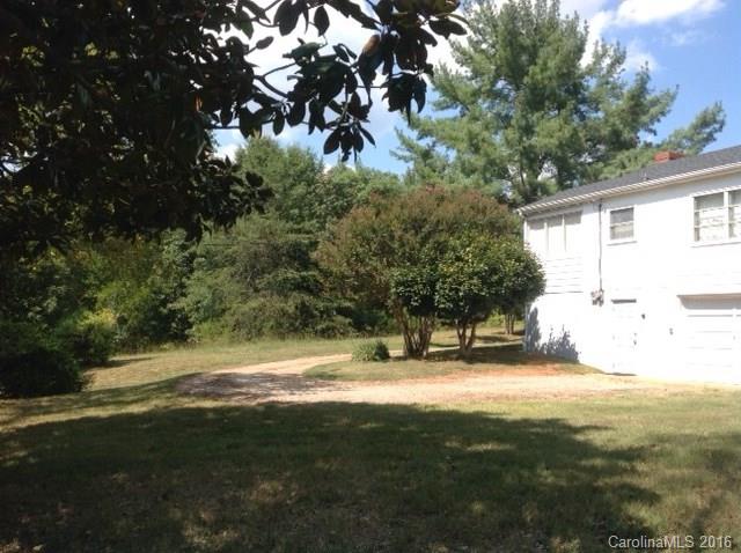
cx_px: 370
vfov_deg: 40.6
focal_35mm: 35
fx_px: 748
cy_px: 276
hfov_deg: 52.7
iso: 50
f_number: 2.4
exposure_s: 1/1080
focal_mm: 4.28
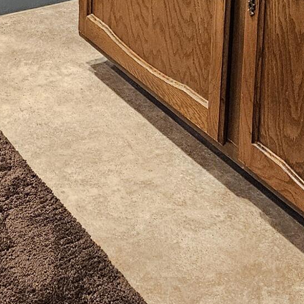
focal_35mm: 111
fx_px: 1103
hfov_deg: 15.4
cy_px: -220
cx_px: -11
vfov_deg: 14.1
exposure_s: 1/120
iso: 800
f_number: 1.8
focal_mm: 5.4
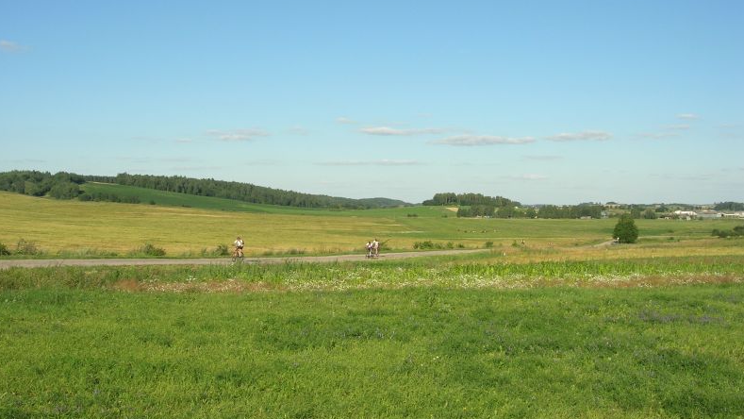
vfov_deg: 28.3
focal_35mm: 42
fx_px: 829
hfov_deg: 48.4
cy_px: 177
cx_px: 372
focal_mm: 7.8
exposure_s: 1/576
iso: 64
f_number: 4.8
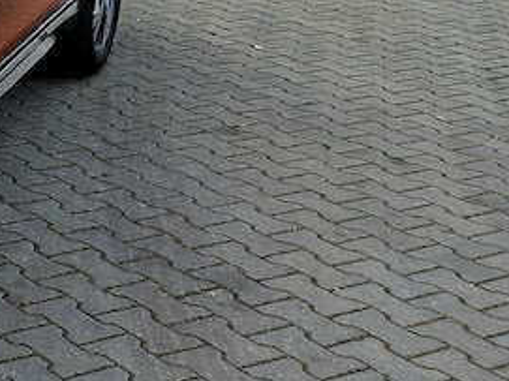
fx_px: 1249
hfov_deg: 18.3
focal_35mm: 85
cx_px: -396
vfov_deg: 16.5
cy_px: -96
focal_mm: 5.4
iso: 25
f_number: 1.8
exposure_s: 1/476
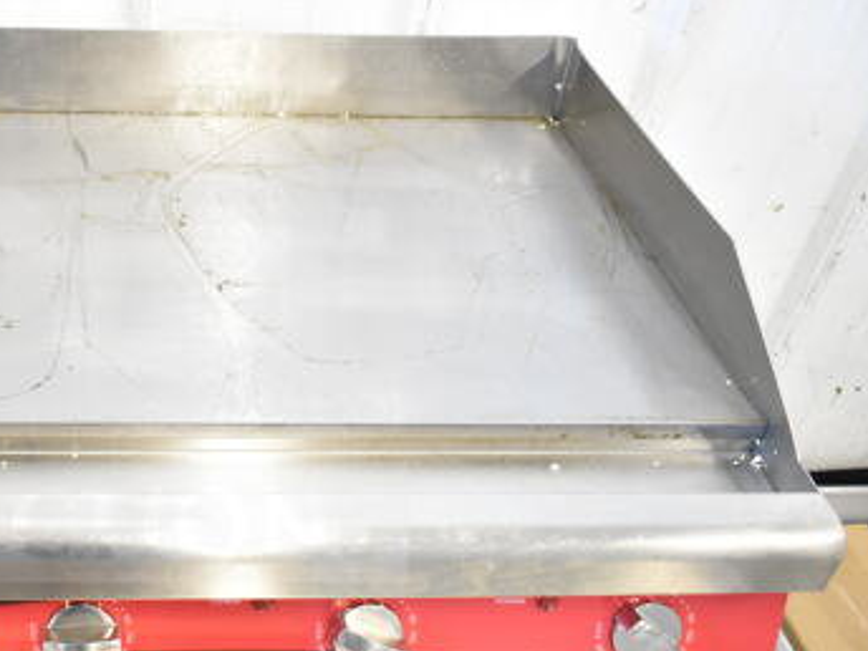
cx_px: 124
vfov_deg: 31.5
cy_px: 382
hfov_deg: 39.0
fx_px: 1153
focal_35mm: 46
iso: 1600
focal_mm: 18
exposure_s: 1/60
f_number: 4
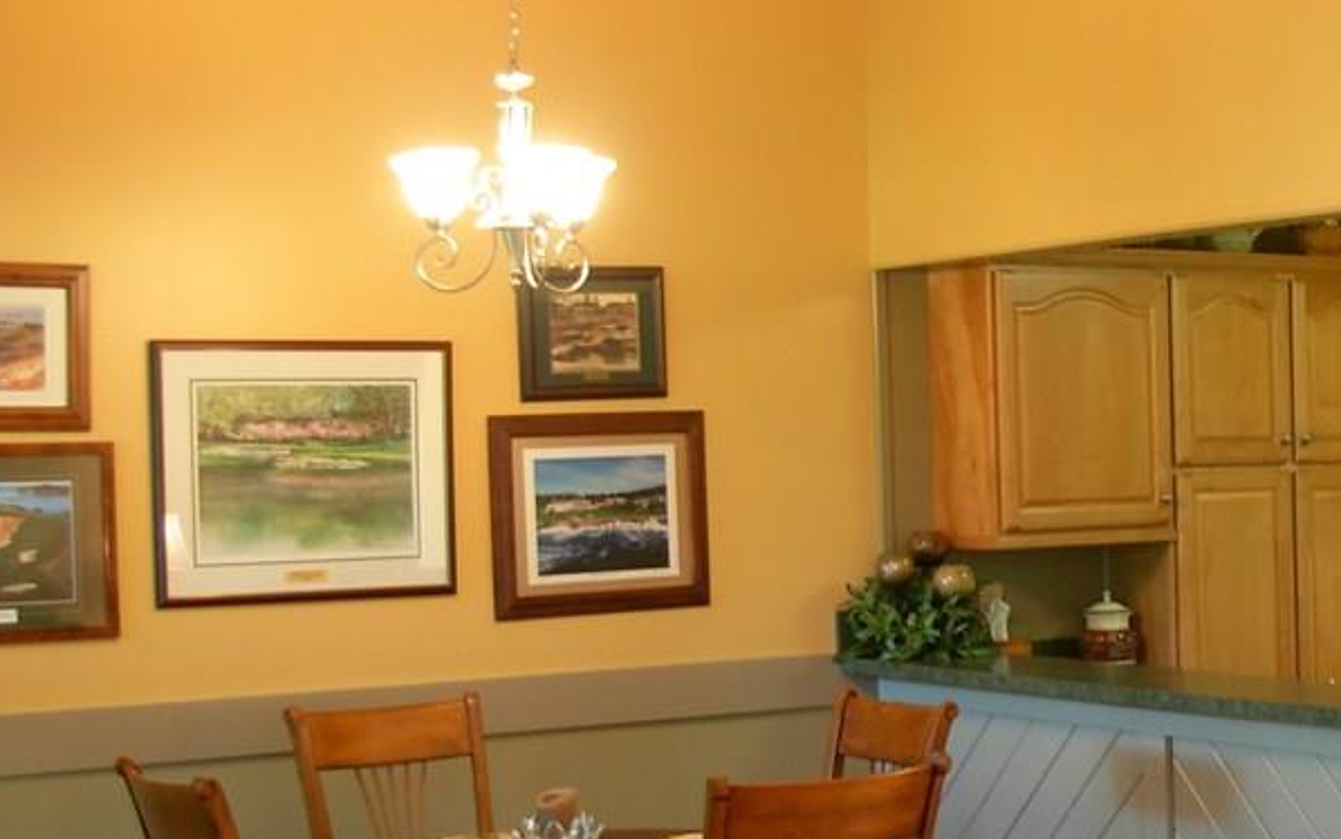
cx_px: 1119
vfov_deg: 18.8
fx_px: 2522
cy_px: 541
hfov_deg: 29.0
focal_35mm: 69
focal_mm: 6.3
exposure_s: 1/4.7
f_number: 2.9
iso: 79
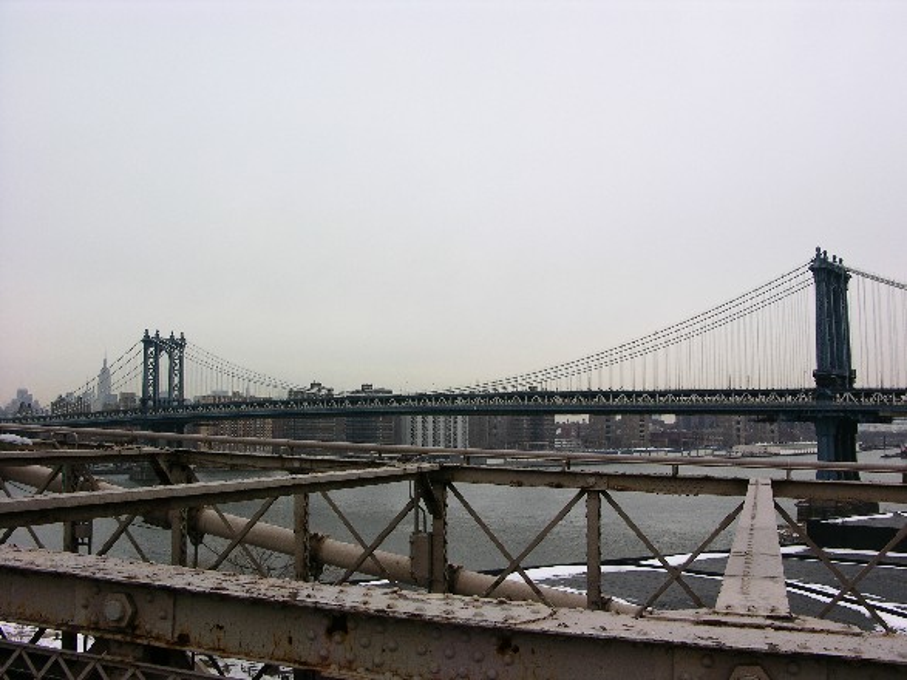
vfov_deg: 40.7
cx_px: 454
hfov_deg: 52.6
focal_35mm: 35
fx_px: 917
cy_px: 340
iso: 50
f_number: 8
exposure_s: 1/118
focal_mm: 8.9
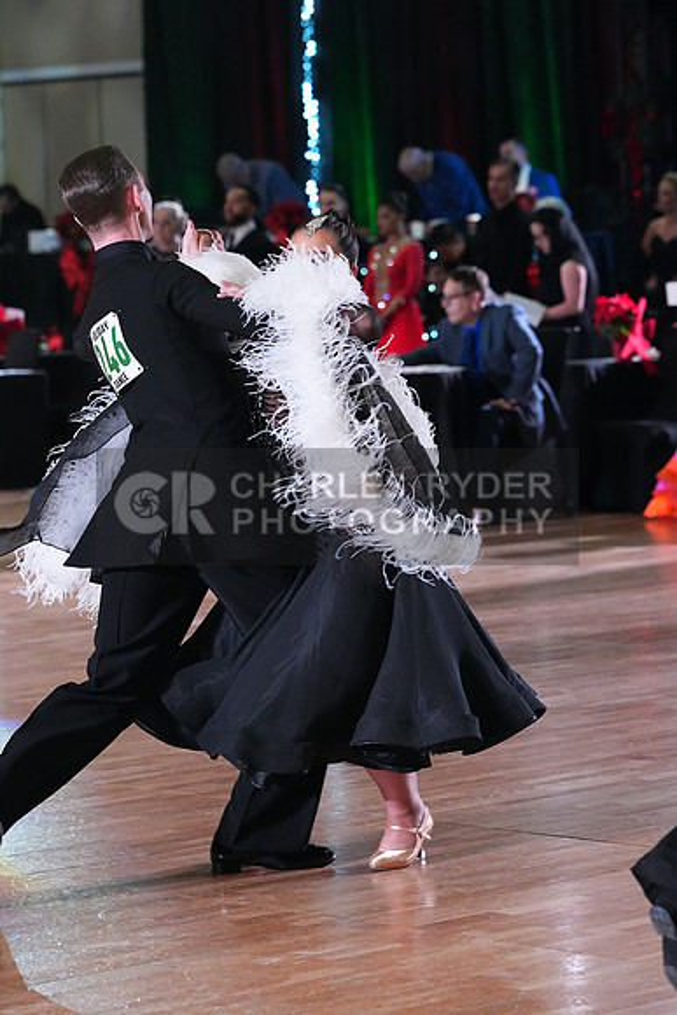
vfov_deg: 14.2
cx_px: 338
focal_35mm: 145
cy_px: 508
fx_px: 4087
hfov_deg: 9.5
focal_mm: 145
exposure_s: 1/400
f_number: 5.6
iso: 10000
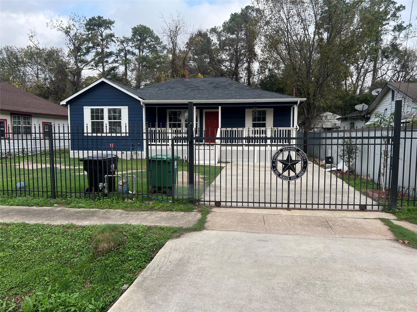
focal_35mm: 26
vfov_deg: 53.1
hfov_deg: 67.3
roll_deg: -0.6
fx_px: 313
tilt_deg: -4.5
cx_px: 208
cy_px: 156
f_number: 1.5
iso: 50
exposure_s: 1/1344
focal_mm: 5.7
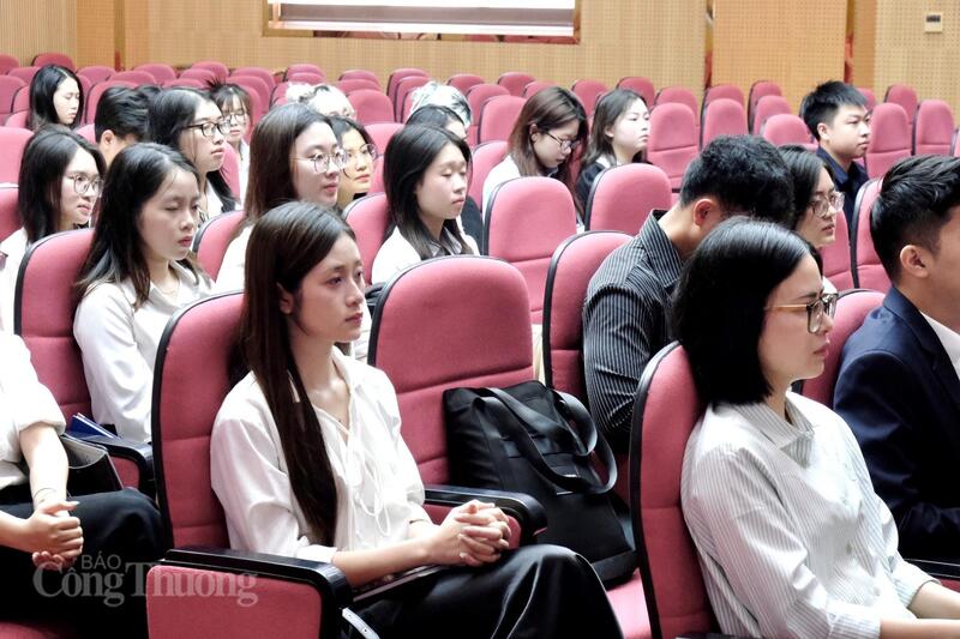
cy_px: 320
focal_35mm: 79
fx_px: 2106
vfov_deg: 17.3
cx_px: 480
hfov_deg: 25.7
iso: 8000
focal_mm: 52.7
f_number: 9
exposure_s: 1/125
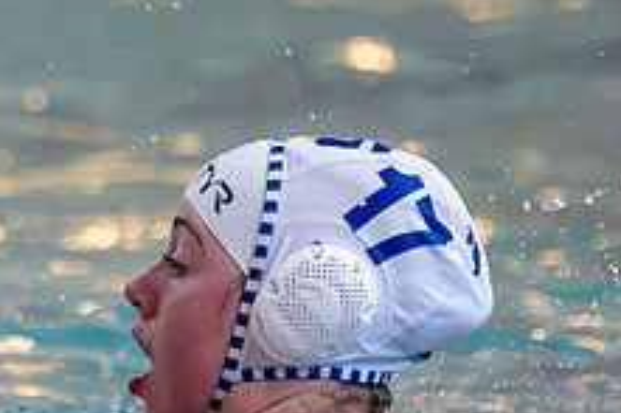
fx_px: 14703
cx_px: -291
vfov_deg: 1.6
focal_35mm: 853
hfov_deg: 2.4
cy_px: 39
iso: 20000
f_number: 4
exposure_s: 1/1000
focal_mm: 195
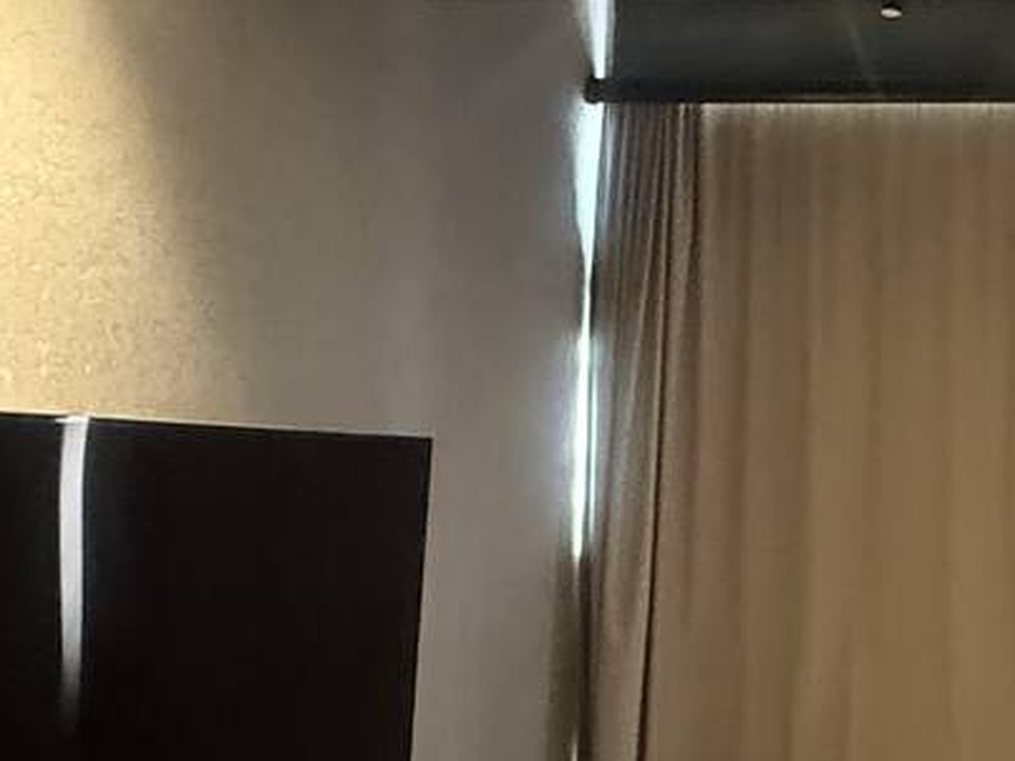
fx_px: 1466
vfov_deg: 29.1
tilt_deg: +4.4
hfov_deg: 31.7
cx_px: 1224
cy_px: 431
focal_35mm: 50
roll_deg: -1.0
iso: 1000
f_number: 2.2
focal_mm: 2.22
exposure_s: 1/40
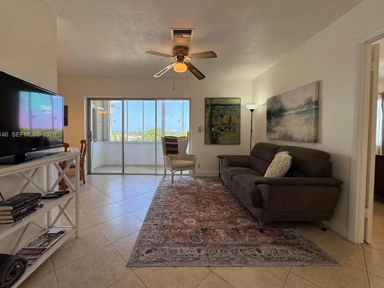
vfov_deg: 81.7
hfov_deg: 98.1
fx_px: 166
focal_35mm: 15
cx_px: 182
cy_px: 135
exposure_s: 1/120
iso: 80
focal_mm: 2.22
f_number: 2.2
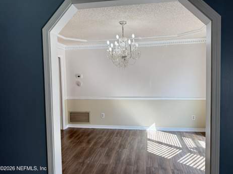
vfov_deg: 54.8
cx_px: 121
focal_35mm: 25
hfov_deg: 69.4
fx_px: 168
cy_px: 85
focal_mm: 6.76
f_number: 1.78
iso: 160
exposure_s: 1/236
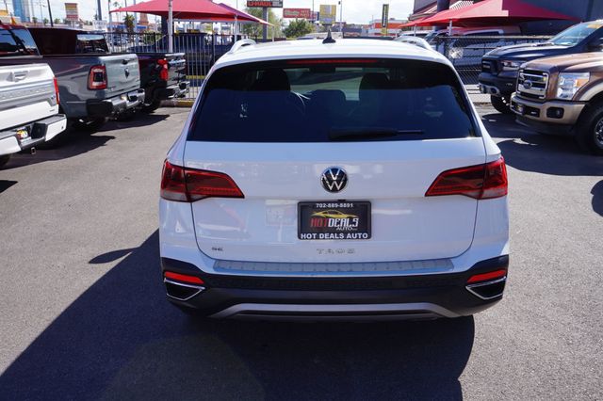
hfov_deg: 62.0
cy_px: 200
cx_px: 302
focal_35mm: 30
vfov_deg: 43.6
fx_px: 502
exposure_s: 1/80
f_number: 11
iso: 100
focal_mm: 20
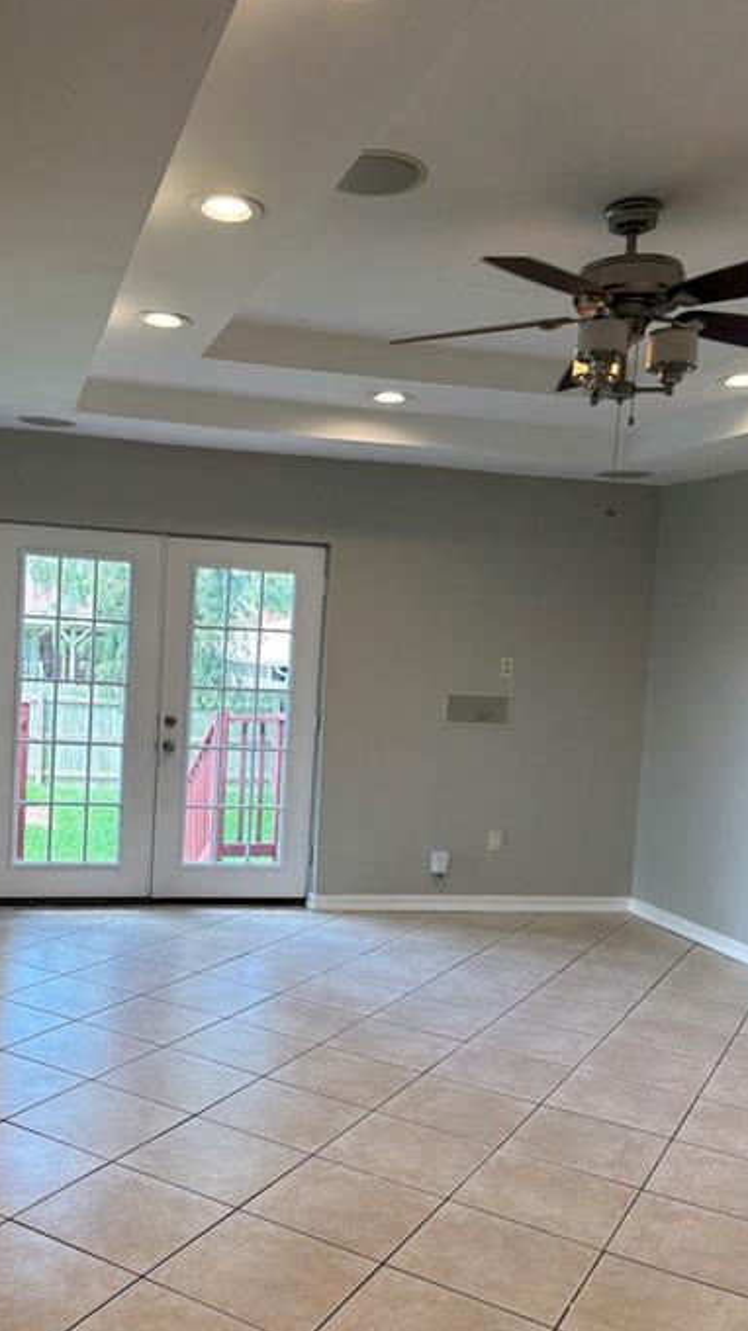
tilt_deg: -4.7
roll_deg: -3.7
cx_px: 233
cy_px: 736
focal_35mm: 32
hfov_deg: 36.2
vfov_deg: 60.9
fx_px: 1129
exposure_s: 1/120
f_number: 1.6
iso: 64
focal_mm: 5.96
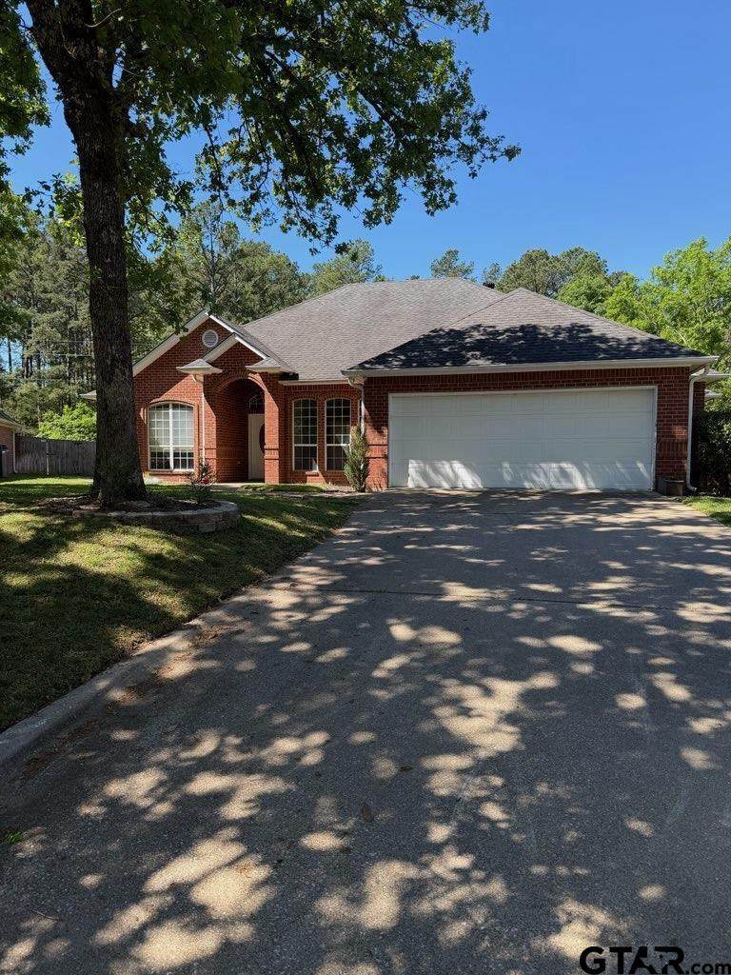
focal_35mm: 24
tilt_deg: -3.6
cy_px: 488
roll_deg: -0.9
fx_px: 676
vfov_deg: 71.6
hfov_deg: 56.8
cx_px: 366
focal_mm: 6.76
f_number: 1.78
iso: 80
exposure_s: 1/1314
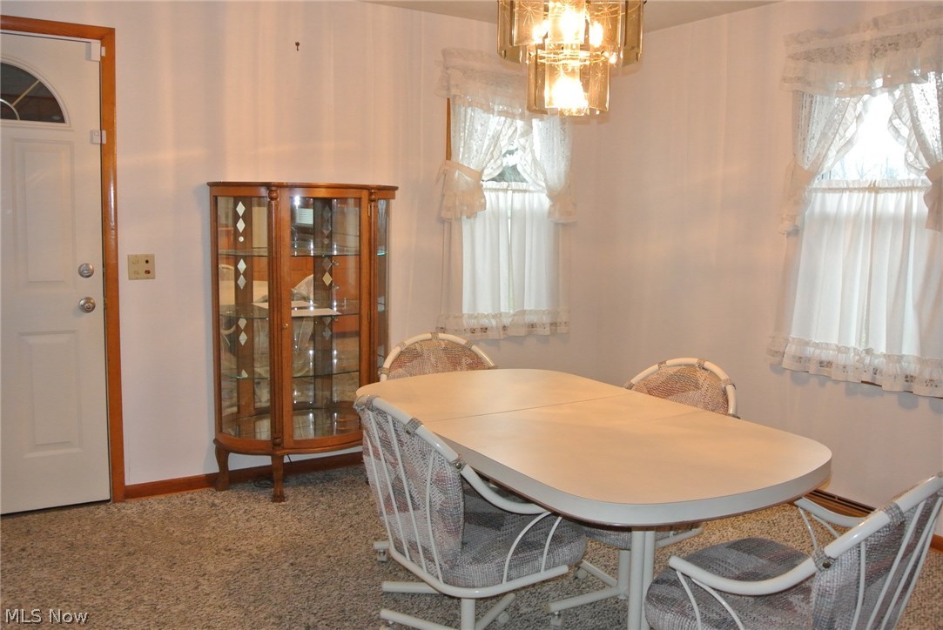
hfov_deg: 61.9
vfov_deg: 43.7
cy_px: 315
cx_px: 472
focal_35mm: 30
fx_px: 786
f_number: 3.5
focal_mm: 11.4
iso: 800
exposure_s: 1/60
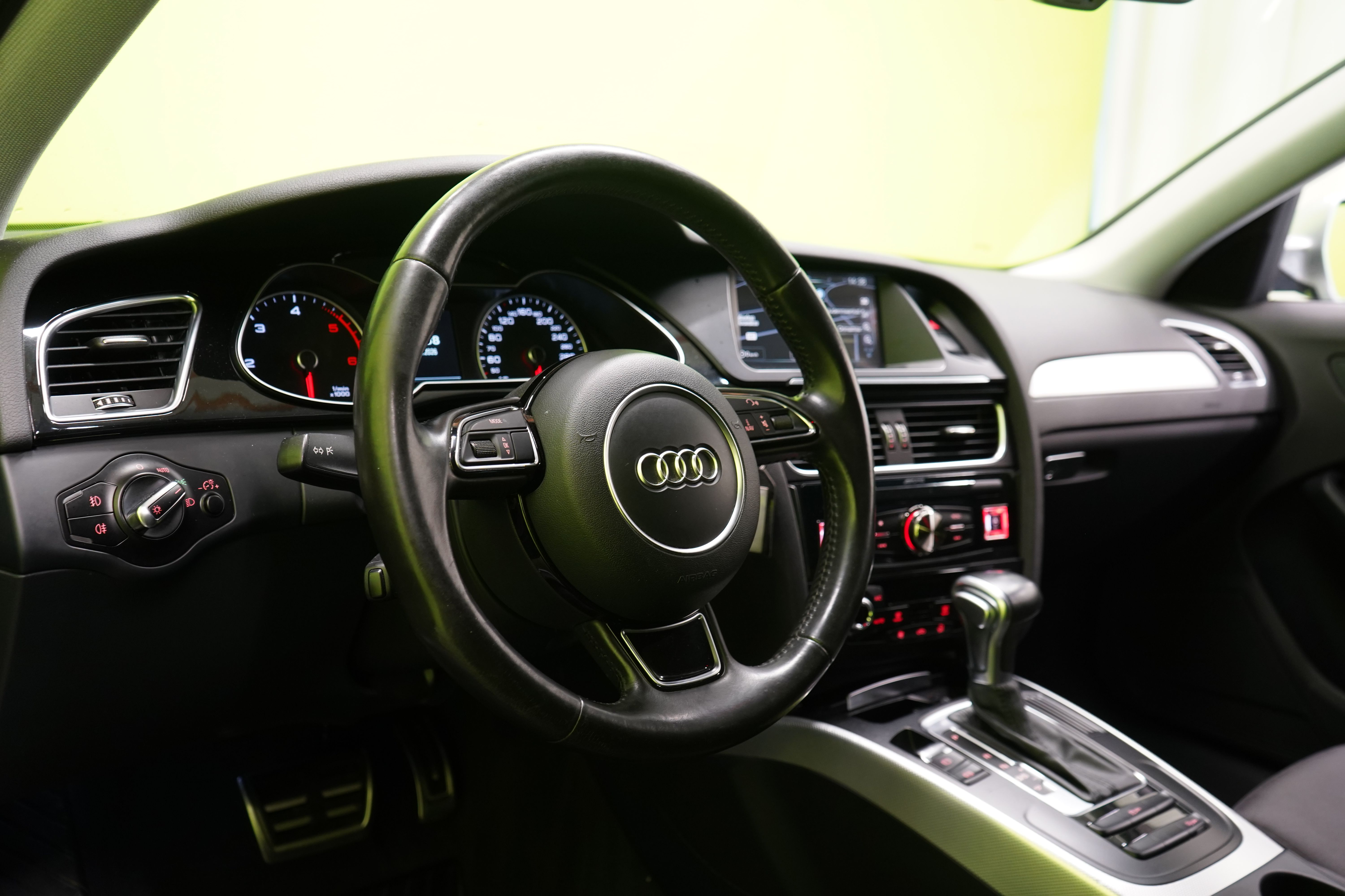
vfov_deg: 41.1
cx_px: 672
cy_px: 448
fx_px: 1195
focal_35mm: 32
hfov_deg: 58.7
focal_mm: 32
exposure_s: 1/20
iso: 1600
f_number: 5
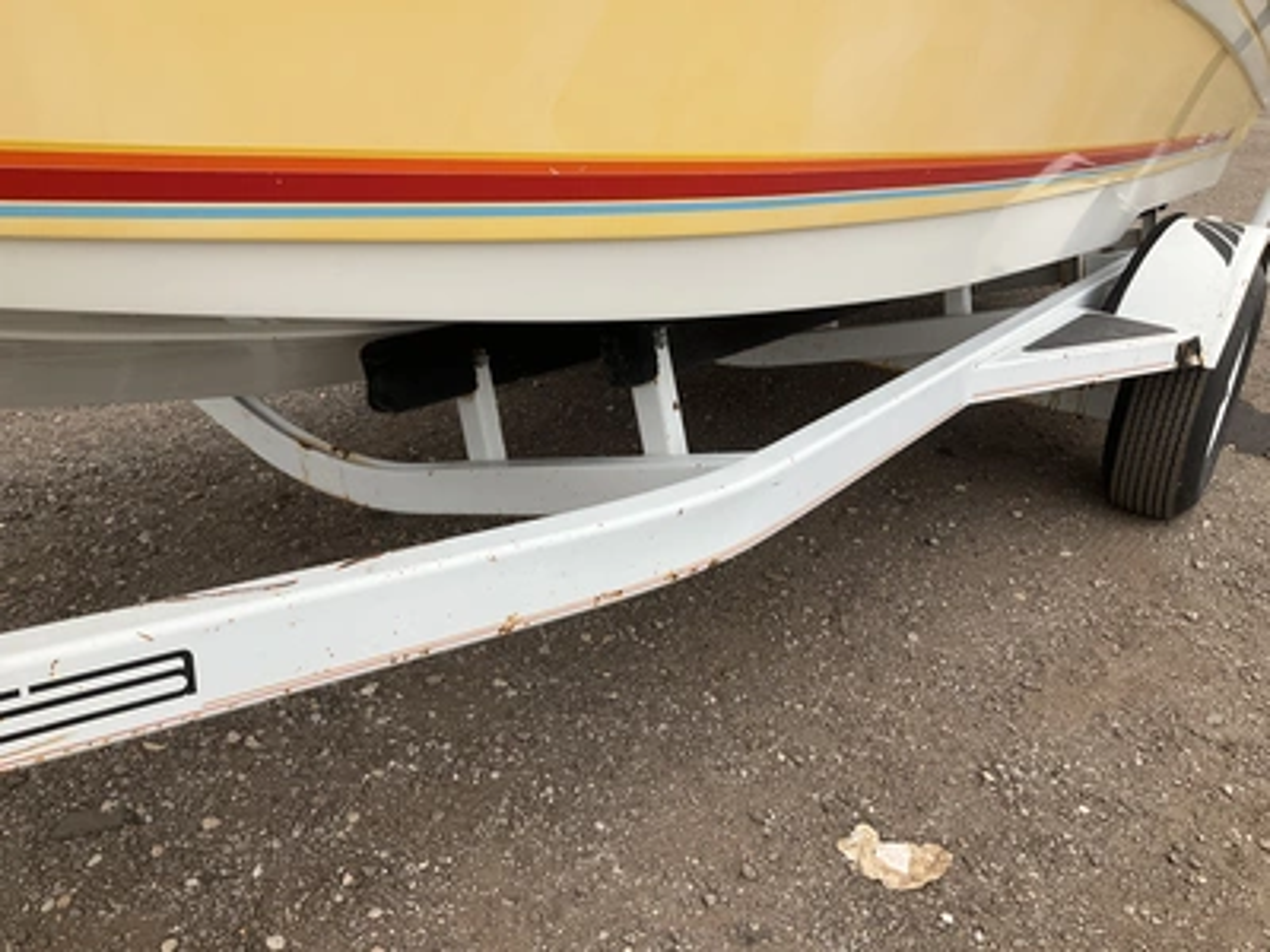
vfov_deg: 48.2
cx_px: 635
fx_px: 1064
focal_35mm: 29
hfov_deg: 61.7
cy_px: 476
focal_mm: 3
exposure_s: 1/674
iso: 25
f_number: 1.8
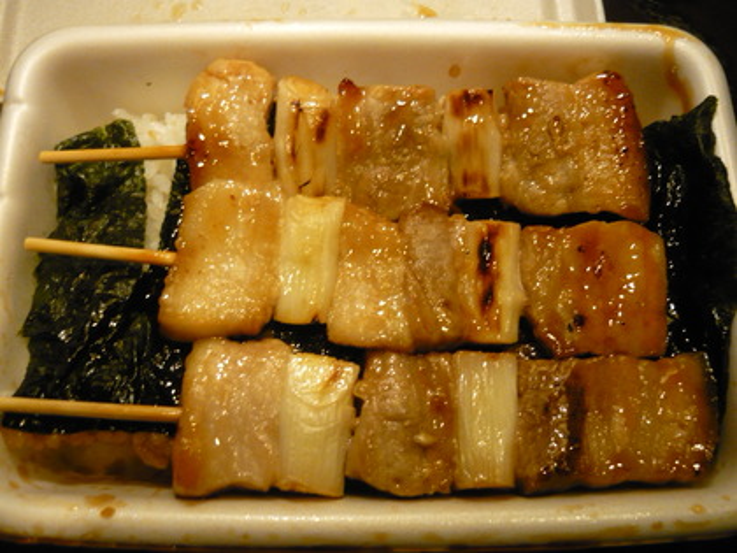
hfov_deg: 55.4
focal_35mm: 33
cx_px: 368
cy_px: 276
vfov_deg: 42.9
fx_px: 703
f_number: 2.8
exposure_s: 1/20
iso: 400
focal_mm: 5.5
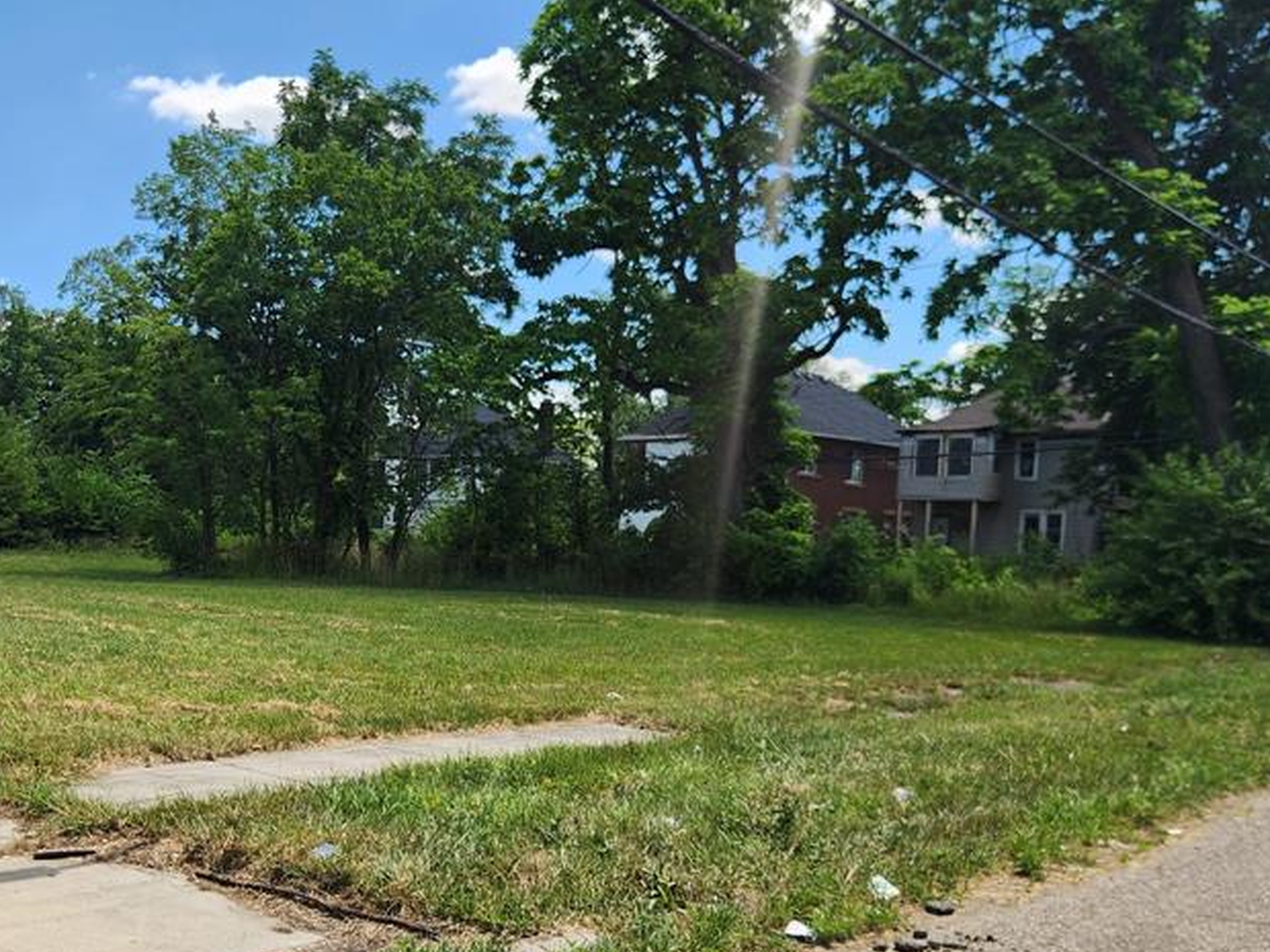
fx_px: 1394
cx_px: 408
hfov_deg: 48.0
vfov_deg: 37.0
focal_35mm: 38
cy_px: 686
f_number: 1.8
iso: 20
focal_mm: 5.4
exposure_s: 1/1293
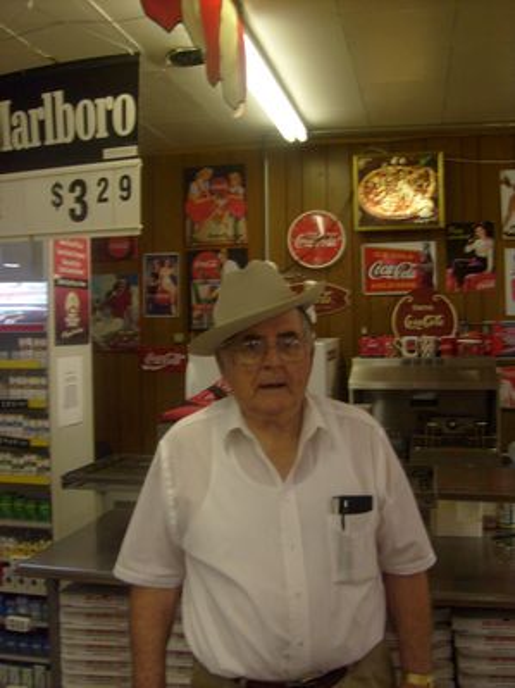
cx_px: 258
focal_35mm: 35
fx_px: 695
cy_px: 344
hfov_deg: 40.7
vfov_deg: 52.6
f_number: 2.8
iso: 100
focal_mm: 5.8
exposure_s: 1/45
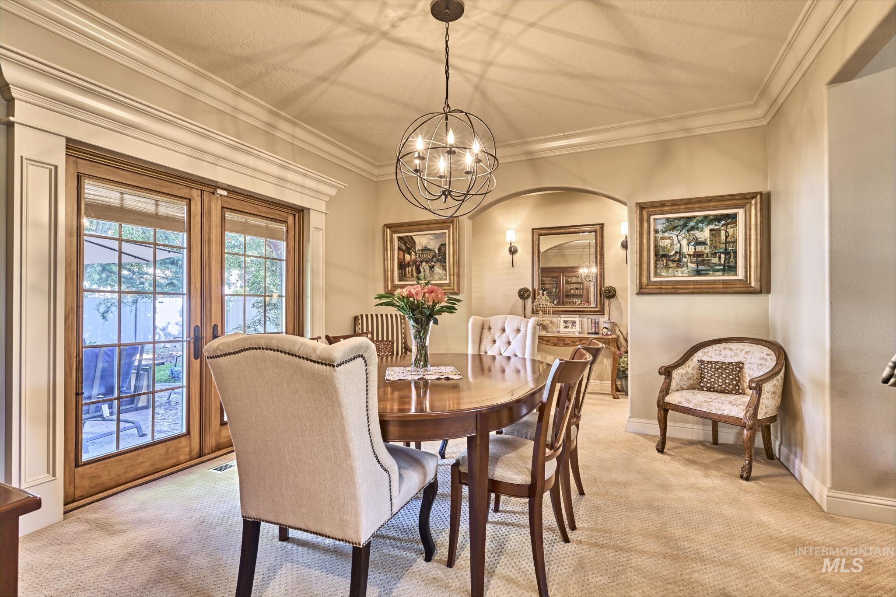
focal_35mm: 16
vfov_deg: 73.7
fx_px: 398
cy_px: 298
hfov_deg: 96.7
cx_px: 448
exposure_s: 1/8
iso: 200
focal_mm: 16
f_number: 8
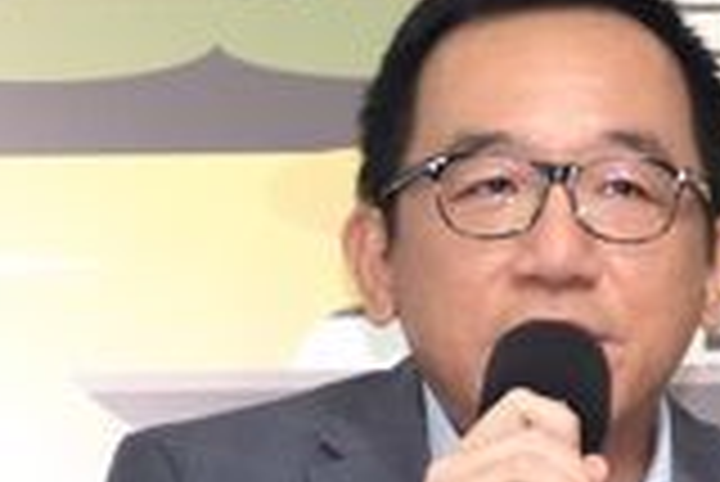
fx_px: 3763
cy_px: 480
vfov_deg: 7.3
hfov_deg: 10.9
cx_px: 675
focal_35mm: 188
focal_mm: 50
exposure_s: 1/160
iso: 3200
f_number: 2.8
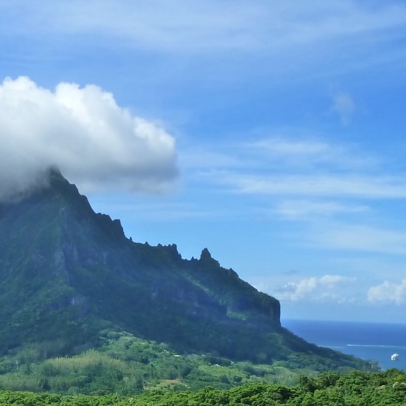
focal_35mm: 59
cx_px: 18
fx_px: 783
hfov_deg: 27.7
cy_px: 307
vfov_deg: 28.6
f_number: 5.6
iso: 200
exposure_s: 1/400
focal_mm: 4.1
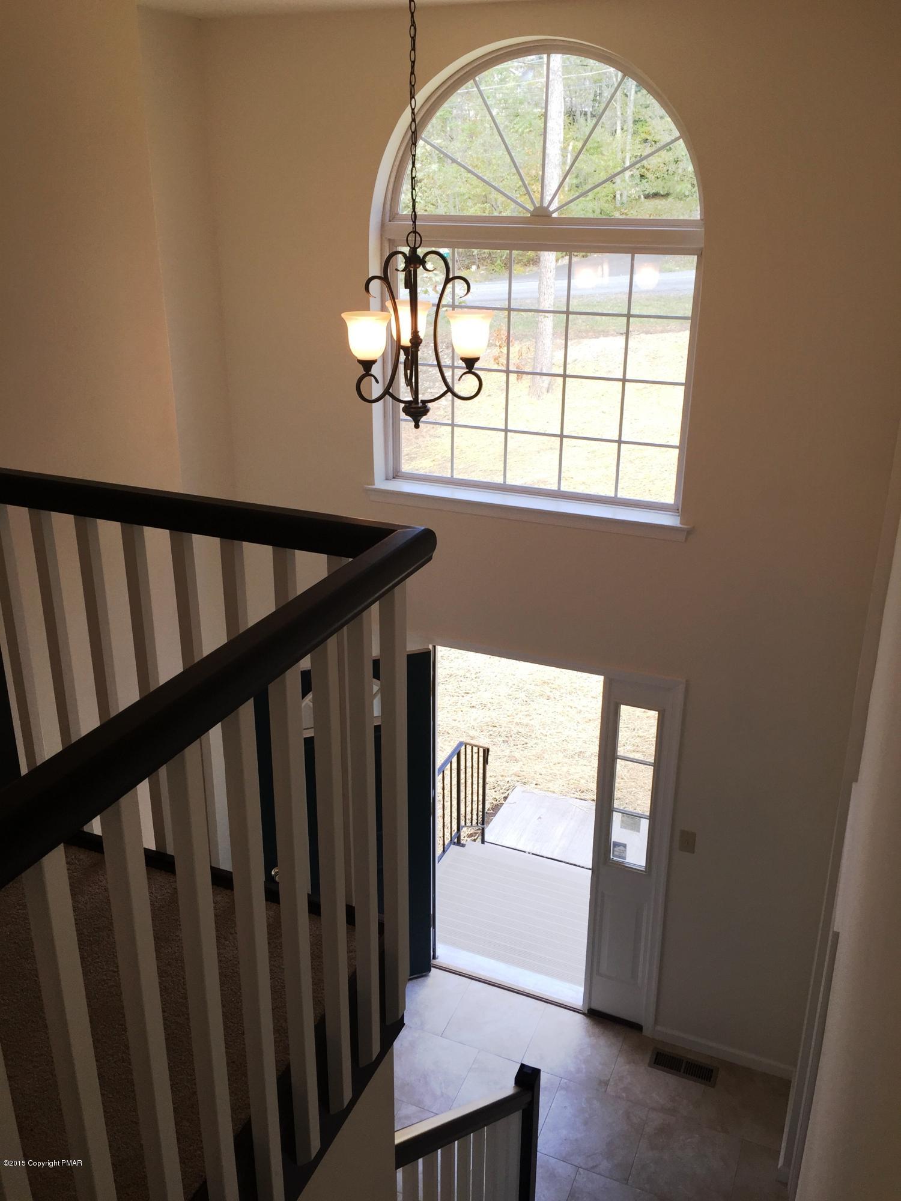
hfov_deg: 48.2
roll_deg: -0.1
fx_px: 1006
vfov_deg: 61.7
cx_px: 450
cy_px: 600
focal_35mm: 29
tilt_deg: -21.6
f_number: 2.2
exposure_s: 1/124
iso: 32
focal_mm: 4.15
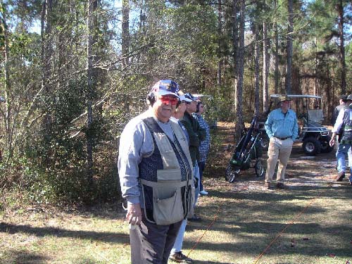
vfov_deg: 37.7
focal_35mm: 38
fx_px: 386
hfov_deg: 49.0
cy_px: 132
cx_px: 176
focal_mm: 6
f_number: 2.8
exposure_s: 1/150
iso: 50
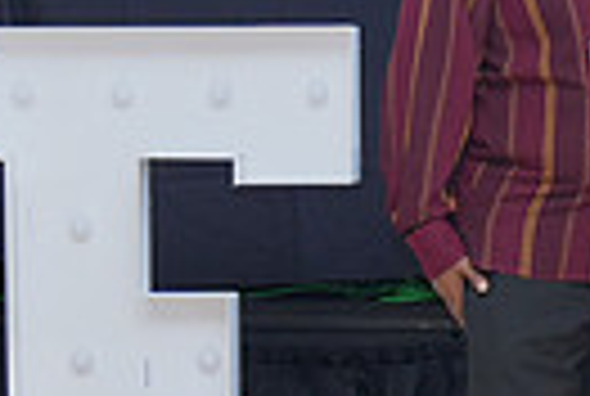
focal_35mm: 203
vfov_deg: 6.8
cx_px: 1166
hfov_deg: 9.5
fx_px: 3335
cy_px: 106
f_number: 4
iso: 1250
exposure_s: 1/200
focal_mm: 46
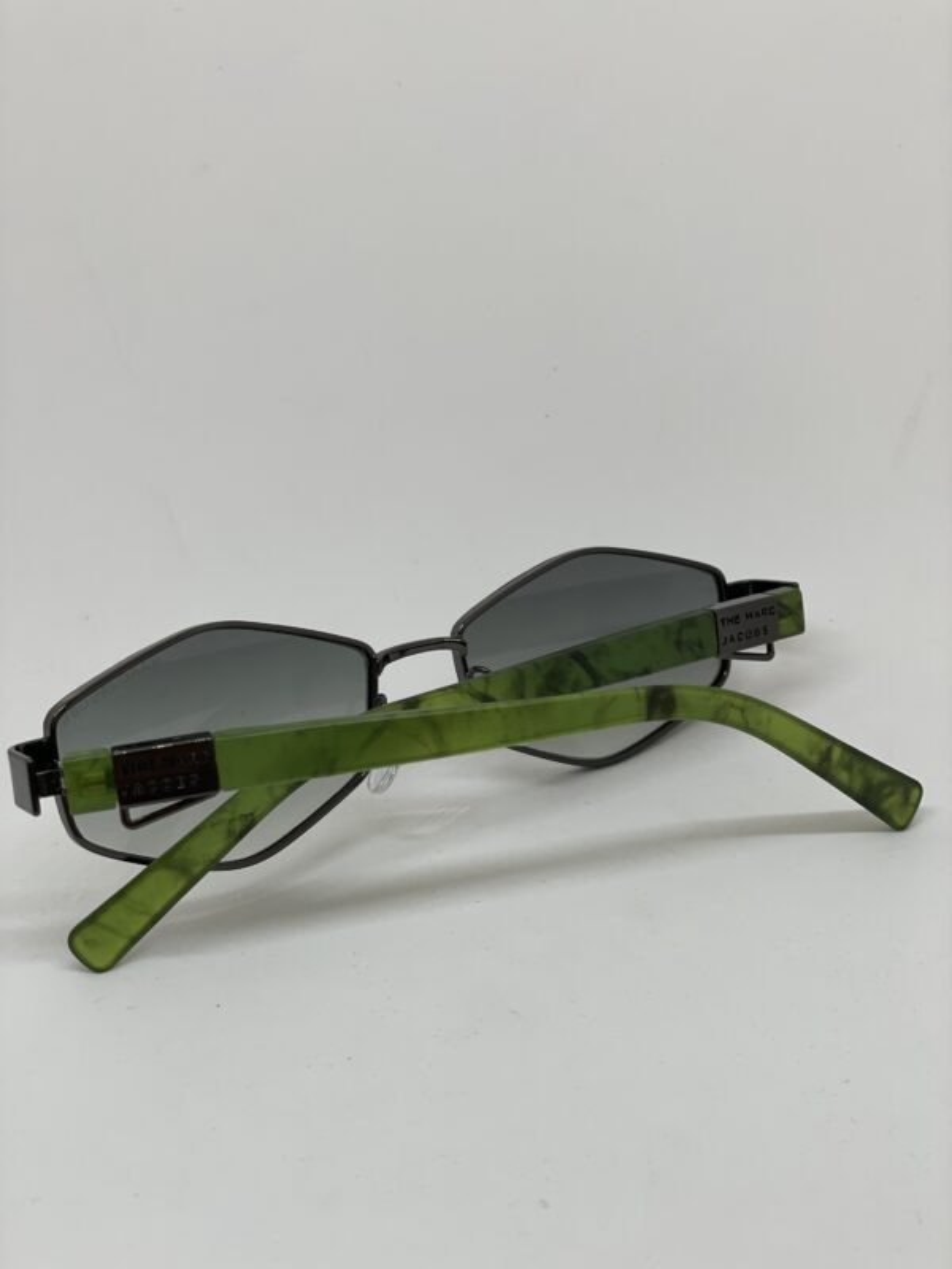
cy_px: 634
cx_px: 476
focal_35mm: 52
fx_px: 1907
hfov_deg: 28.0
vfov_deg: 36.8
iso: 40
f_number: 2
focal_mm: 6
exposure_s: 1/122
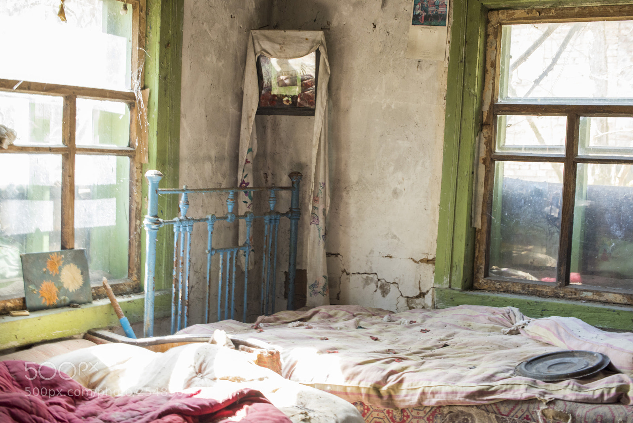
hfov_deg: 39.6
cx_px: 316
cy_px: 212
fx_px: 879
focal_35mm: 50
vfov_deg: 27.0
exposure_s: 1/10
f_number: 8
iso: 640
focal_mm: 50
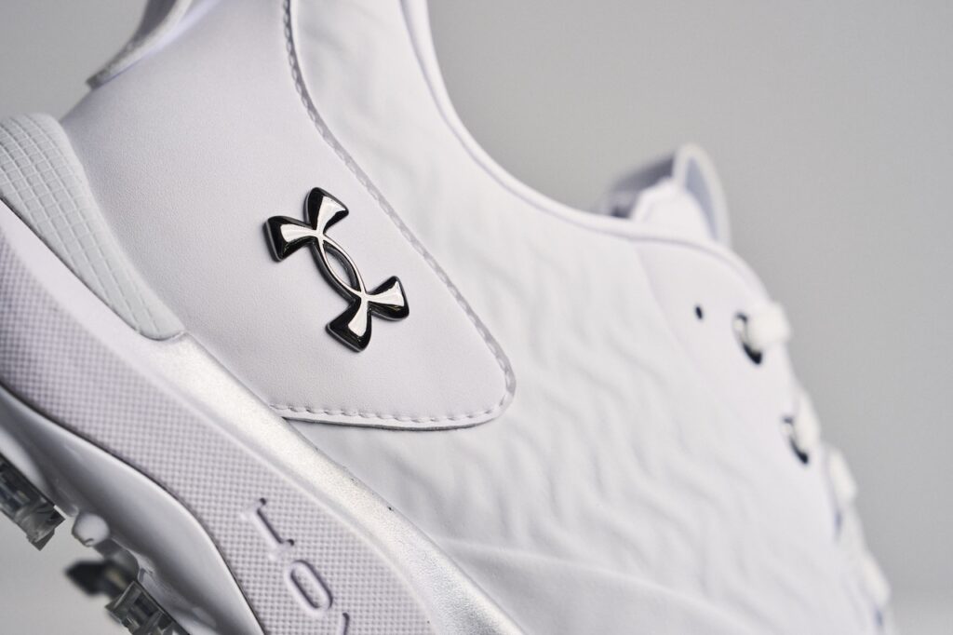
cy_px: 318
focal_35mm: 70
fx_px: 1852
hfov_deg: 28.9
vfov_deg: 19.4
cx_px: 476
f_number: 5.6
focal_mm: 70
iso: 800
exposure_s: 1/800
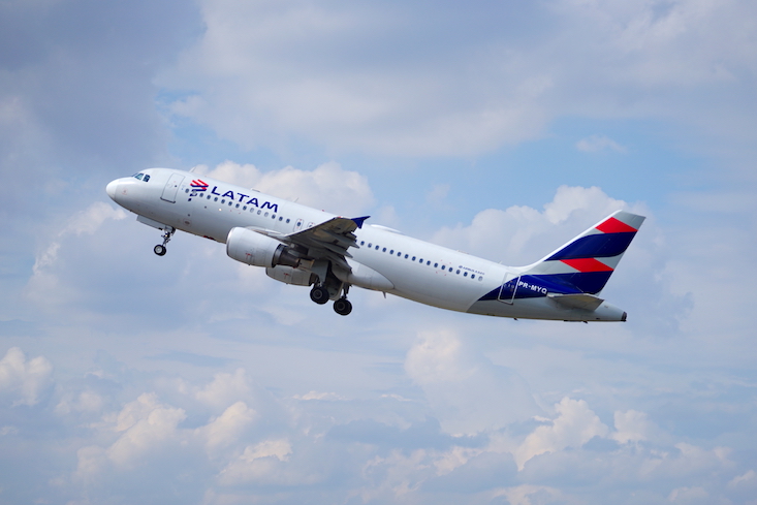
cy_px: 259
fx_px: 3028
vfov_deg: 9.5
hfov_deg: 14.2
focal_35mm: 144
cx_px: 403
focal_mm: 132
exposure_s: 1/4000
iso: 100
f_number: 2.8
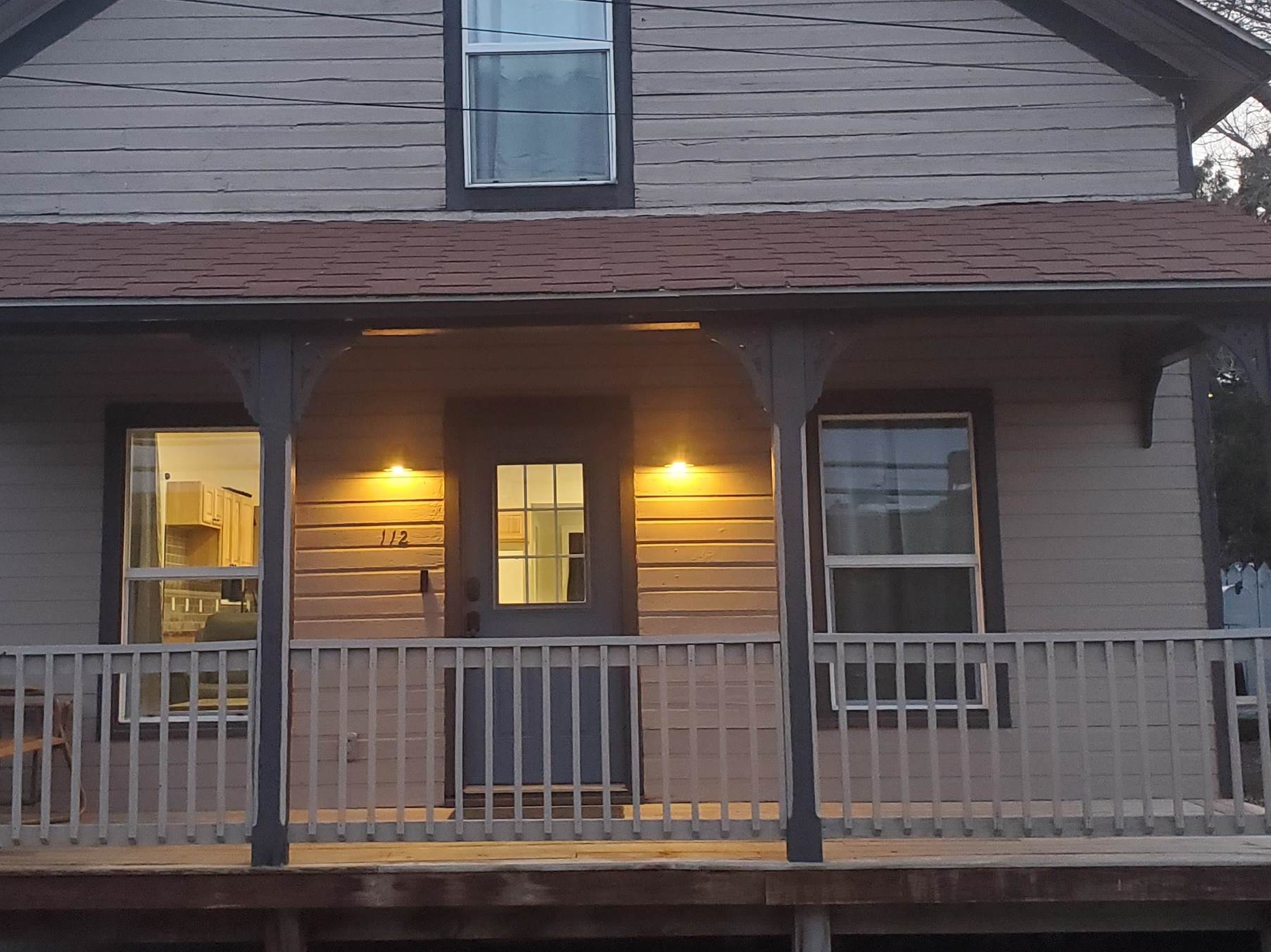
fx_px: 1615
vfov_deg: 32.8
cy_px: 384
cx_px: 539
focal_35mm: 44
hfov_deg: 42.8
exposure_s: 1/40
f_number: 2.4
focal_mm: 4.3
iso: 320
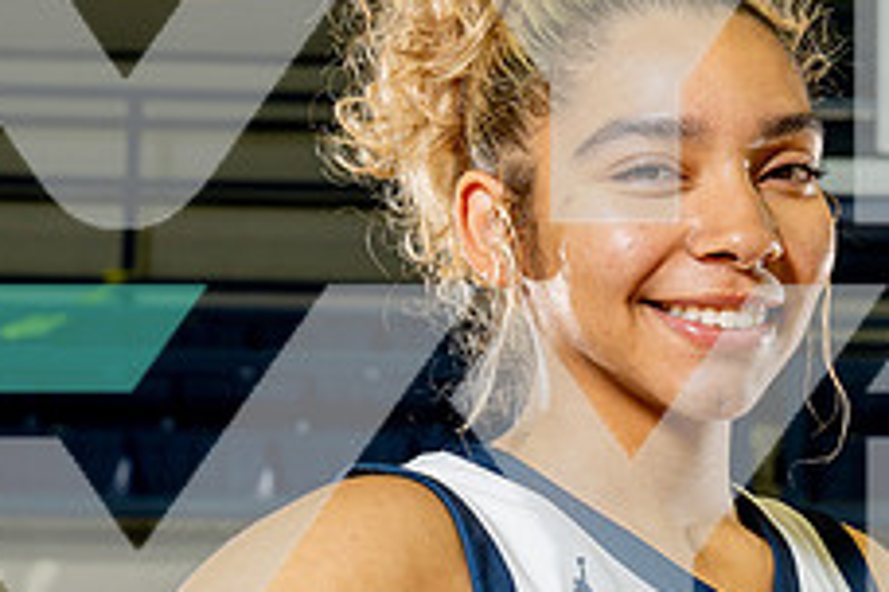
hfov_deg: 14.5
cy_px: 493
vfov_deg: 9.8
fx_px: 3457
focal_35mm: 140
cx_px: 792
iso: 640
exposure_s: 1/250
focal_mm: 55
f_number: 7.1
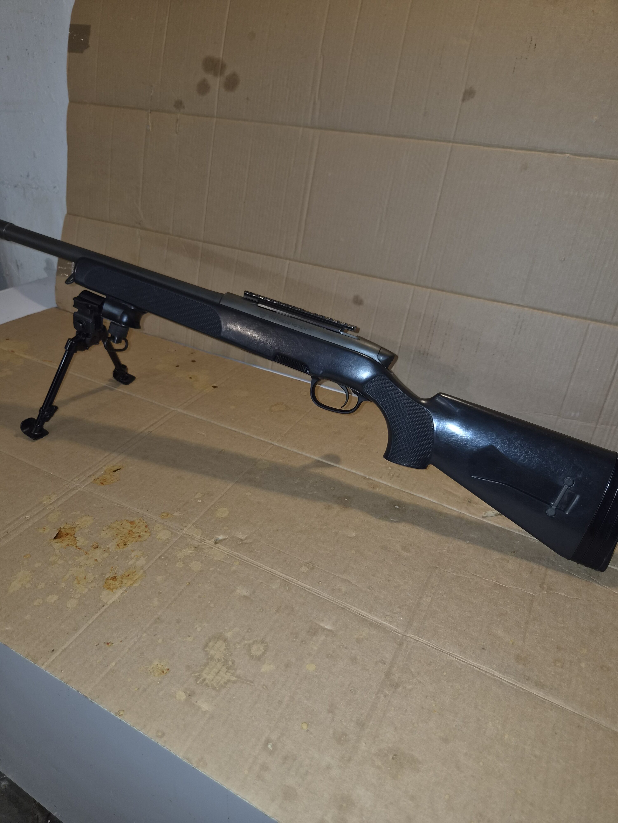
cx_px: 309
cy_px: 412
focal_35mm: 23
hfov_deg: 58.9
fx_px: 547
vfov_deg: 73.9
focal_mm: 5.4
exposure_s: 1/50
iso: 100
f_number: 1.8
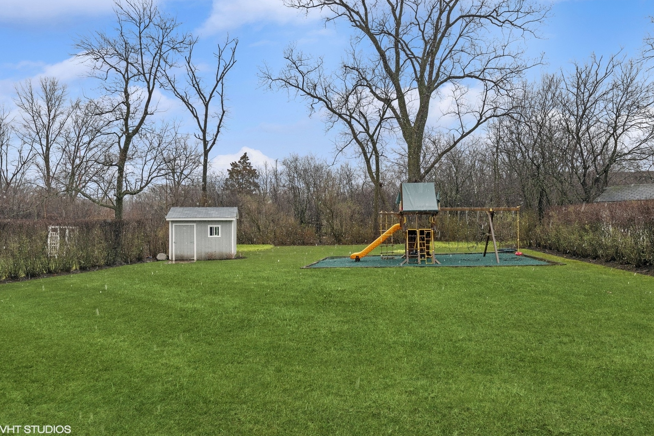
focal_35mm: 22
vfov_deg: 57.2
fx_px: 400
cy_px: 210
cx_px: 326
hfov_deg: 78.6
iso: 200
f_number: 9
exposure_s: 1/125
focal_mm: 14
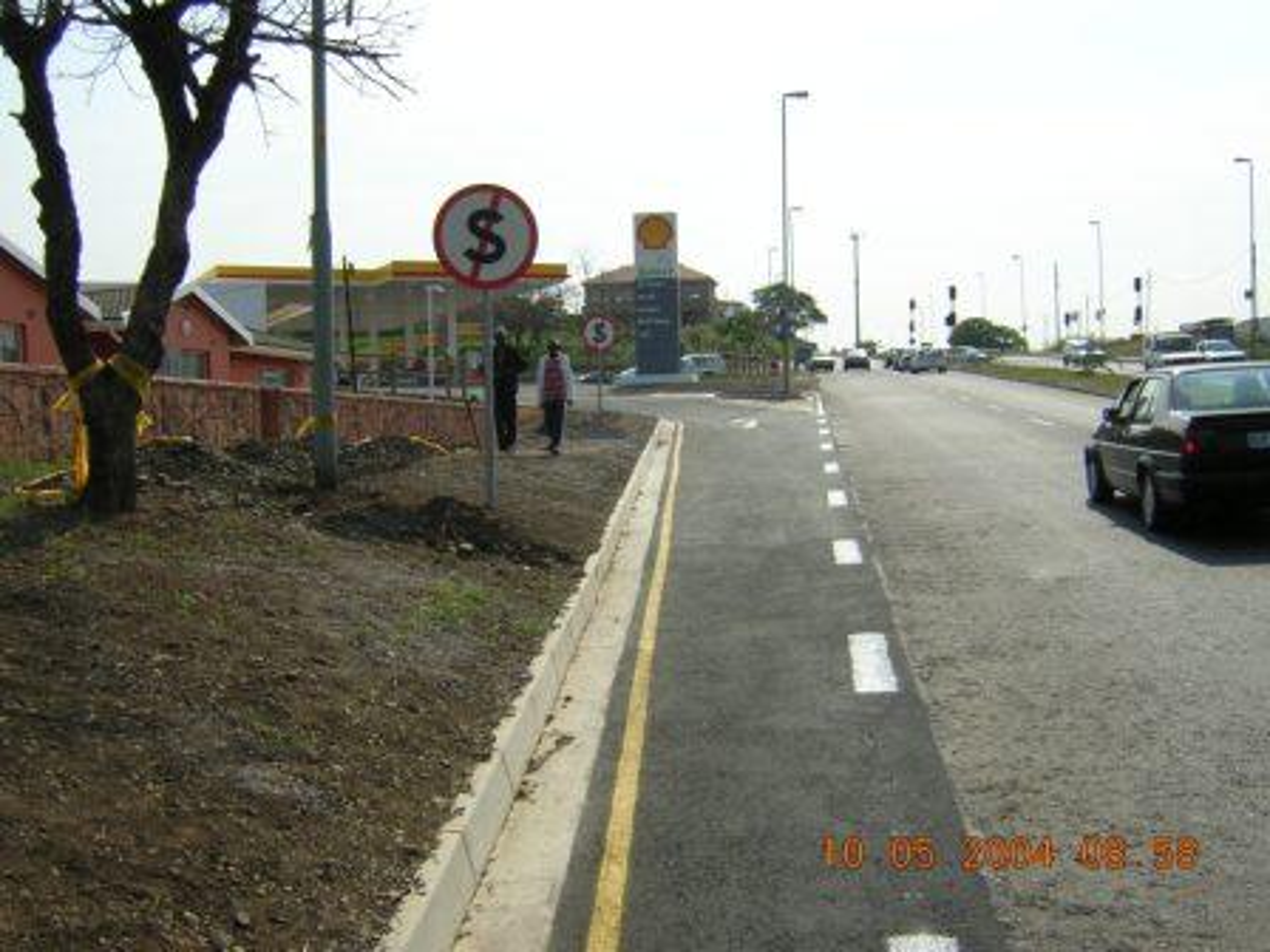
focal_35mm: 36
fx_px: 1321
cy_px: 476
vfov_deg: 39.7
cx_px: 635
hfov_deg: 51.4
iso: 100
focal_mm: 4.7
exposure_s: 1/484
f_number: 5.2
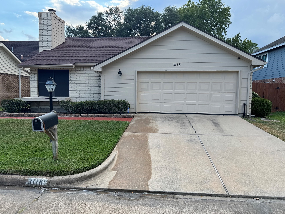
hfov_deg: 69.4
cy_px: 106
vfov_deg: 54.9
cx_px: 146
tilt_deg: -4.2
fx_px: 206
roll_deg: -1.1
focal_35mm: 25
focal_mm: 6.76
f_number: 1.78
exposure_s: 1/1026
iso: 80
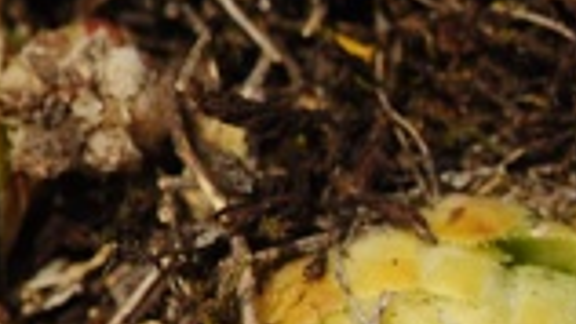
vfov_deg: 1.8
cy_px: 459
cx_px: 1203
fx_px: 10323
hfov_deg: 3.2
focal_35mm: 676
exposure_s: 1/320
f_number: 9
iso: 100
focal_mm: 85
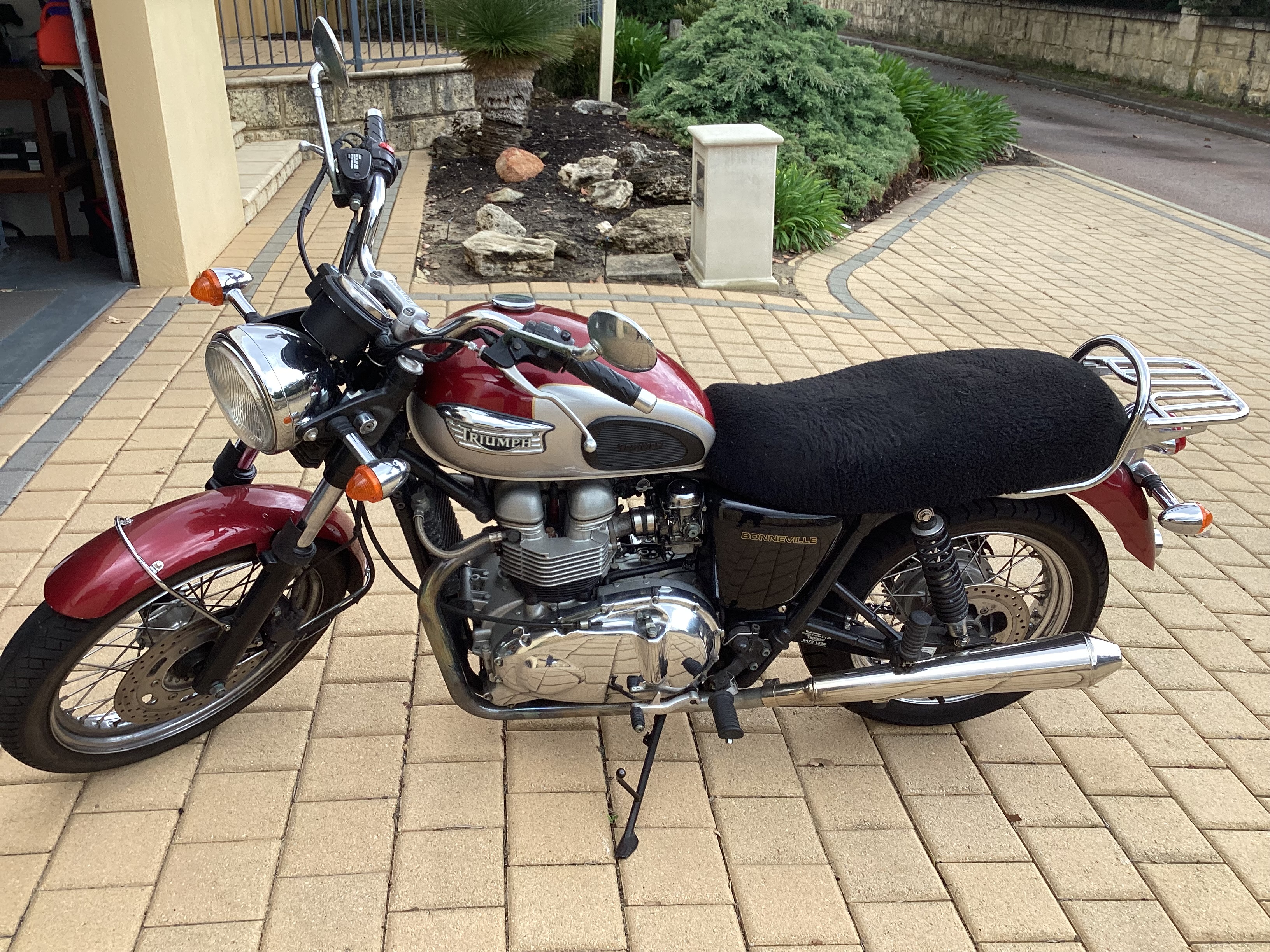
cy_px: 476
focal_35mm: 31
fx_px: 1137
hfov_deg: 58.4
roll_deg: +0.2
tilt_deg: -28.8
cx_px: 635
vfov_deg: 45.4
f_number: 2.4
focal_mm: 3.3
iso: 25
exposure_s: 1/314
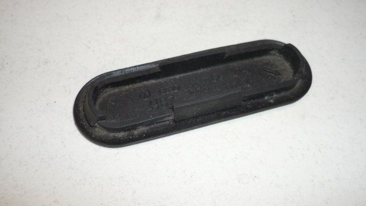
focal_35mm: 37
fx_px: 359
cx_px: 185
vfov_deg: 32.0
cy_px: 95
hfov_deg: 54.0
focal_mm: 5.5
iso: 100
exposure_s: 1/30
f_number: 2.8
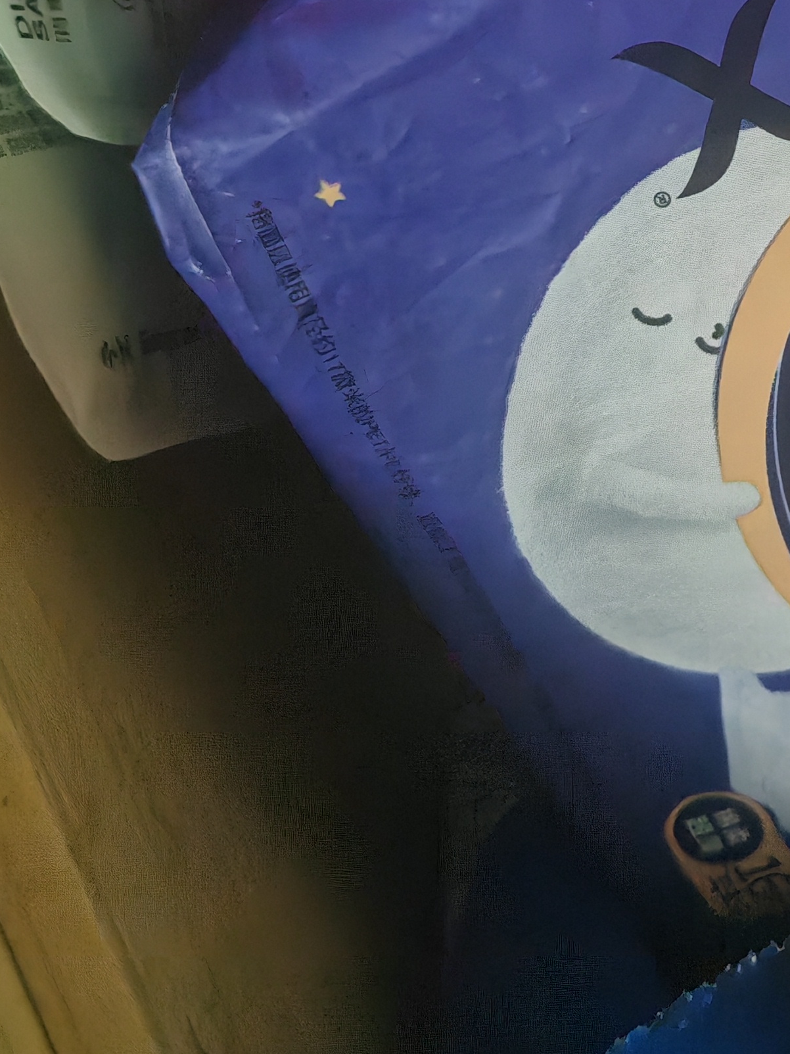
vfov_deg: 27.0
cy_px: 59
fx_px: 2100
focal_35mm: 69
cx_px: 898
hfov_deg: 20.2
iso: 4000
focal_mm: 5.52
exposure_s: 1/63
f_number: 1.95
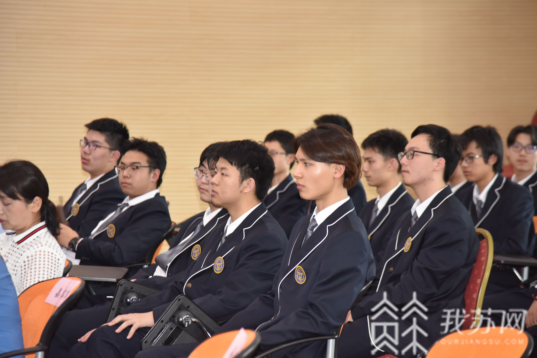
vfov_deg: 11.4
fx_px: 1791
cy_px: 179
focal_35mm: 120
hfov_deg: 17.1
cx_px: 268
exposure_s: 1/60
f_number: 4
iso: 2000
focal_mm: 120
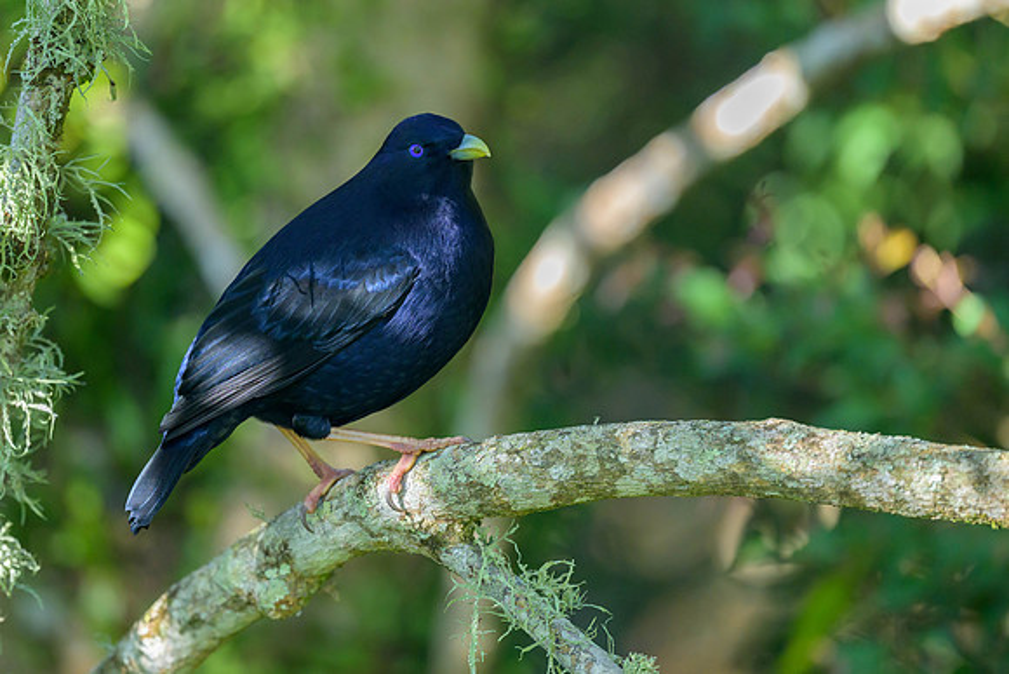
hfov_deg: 3.7
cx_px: 412
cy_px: 251
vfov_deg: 2.5
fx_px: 15434
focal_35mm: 551
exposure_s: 1/800
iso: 1250
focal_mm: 400
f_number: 2.8
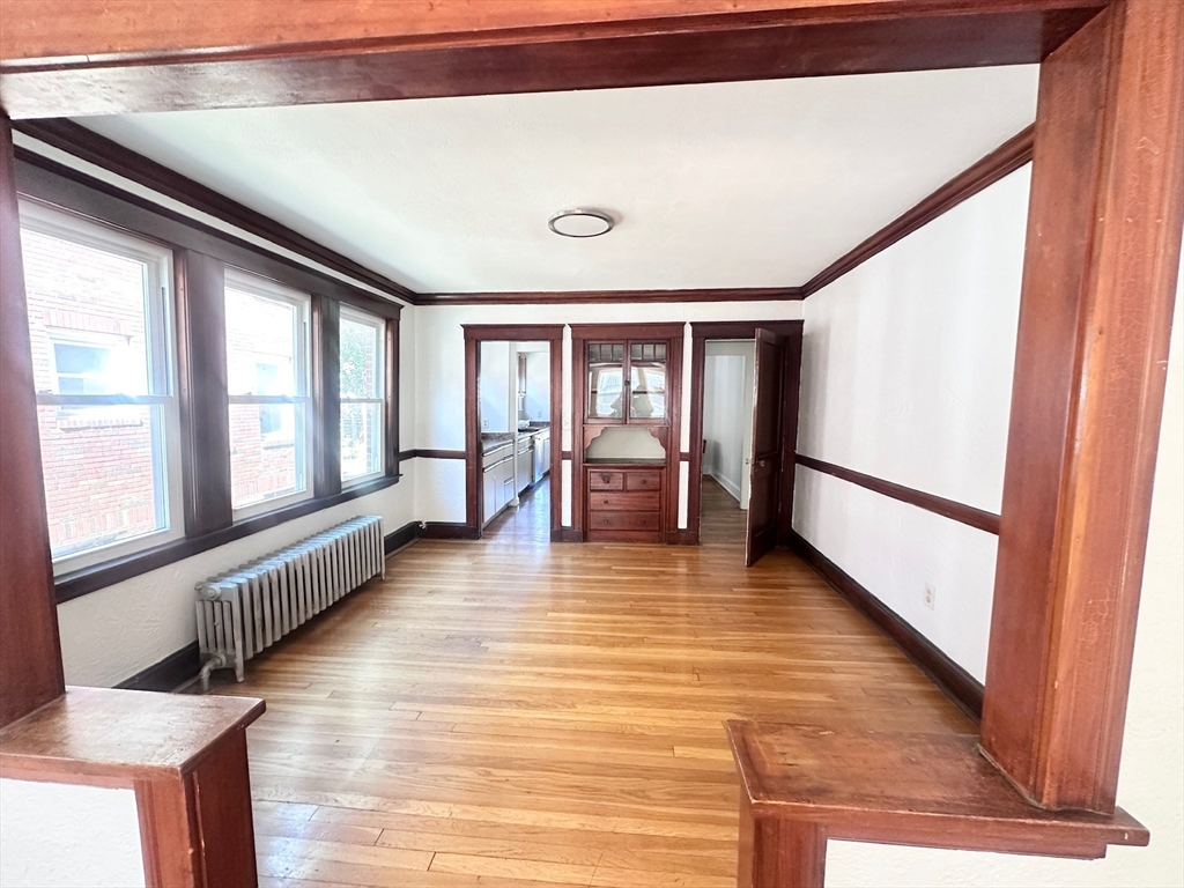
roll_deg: -0.3
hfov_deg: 102.1
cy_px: 444
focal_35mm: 14
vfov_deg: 85.7
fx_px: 479
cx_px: 592
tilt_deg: -5.2
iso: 400
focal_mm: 2.22
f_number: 2.2
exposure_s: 1/60
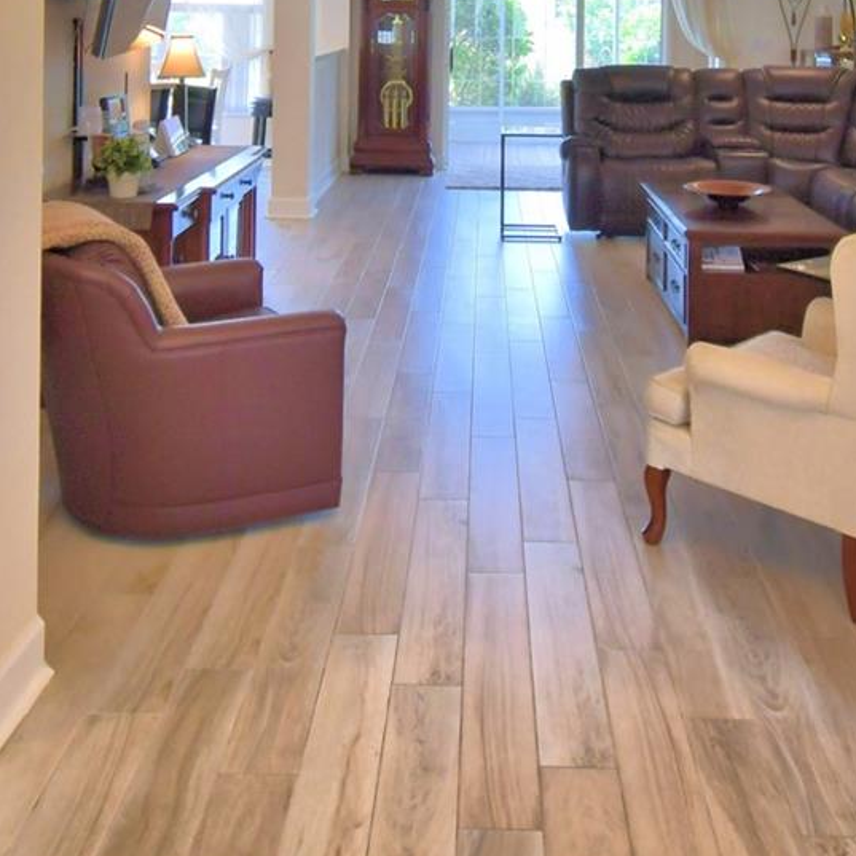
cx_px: 483
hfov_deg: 43.8
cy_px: 13
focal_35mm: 38
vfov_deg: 39.1
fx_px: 1063
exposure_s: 1/100
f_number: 4.5
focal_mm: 10
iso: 400
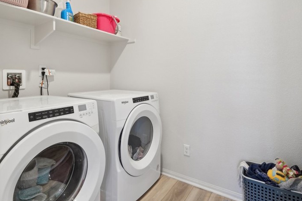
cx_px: 149
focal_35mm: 19
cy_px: 69
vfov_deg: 63.1
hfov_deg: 86.9
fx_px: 159
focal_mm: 13
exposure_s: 1/6
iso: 400
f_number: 8
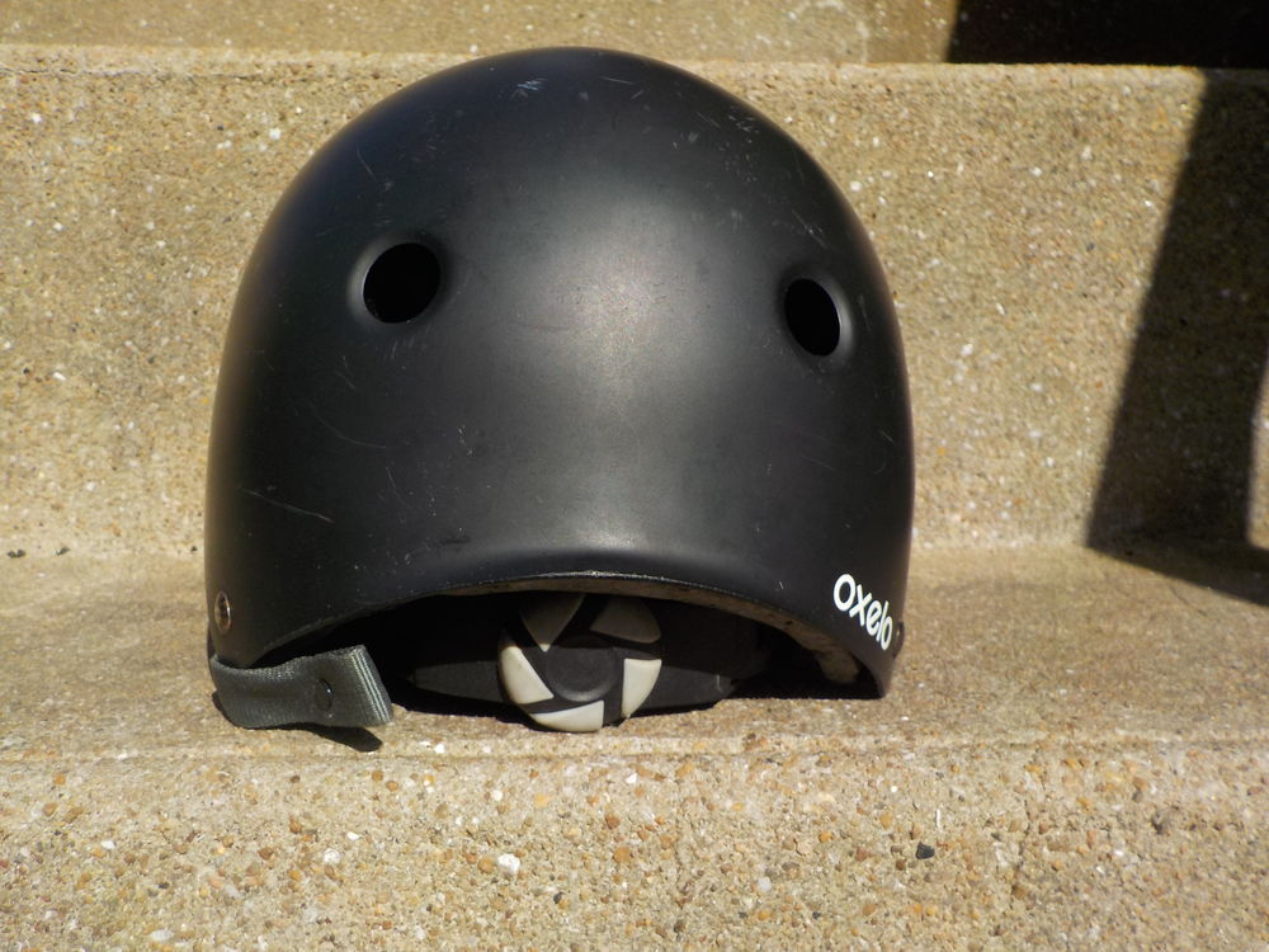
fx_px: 1100
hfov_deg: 60.0
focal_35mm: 30
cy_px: 476
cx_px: 634
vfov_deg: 46.8
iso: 125
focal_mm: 4.1
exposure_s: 1/1250
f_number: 3.3
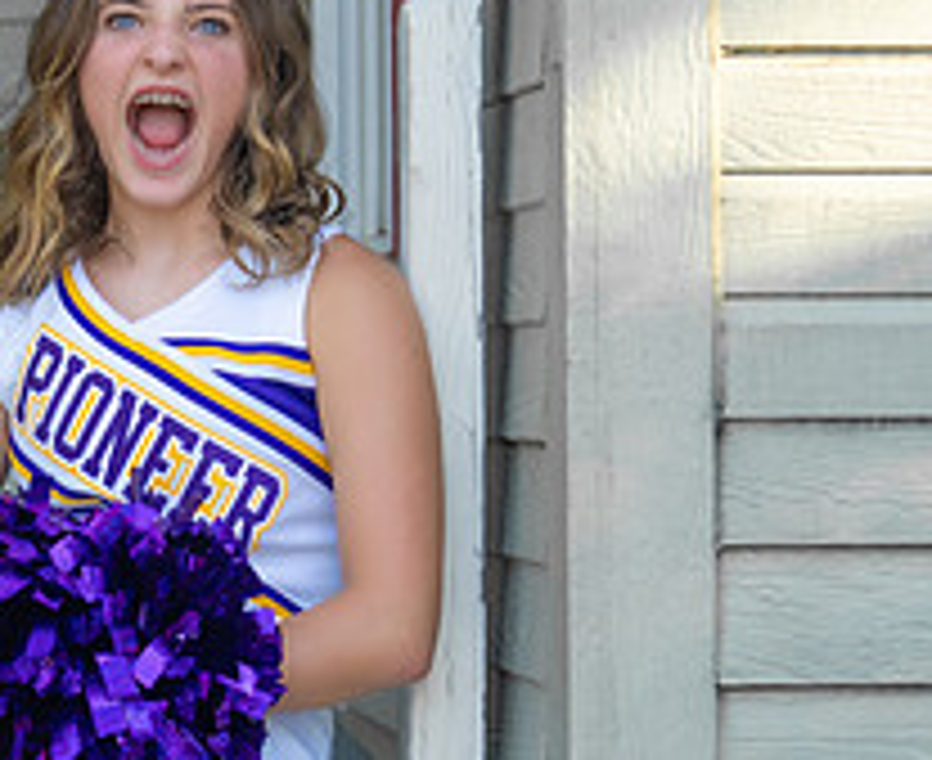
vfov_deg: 6.9
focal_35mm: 227
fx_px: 6312
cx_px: -22
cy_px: 486
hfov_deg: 8.4
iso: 125
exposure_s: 1/320
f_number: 2.8
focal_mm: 70
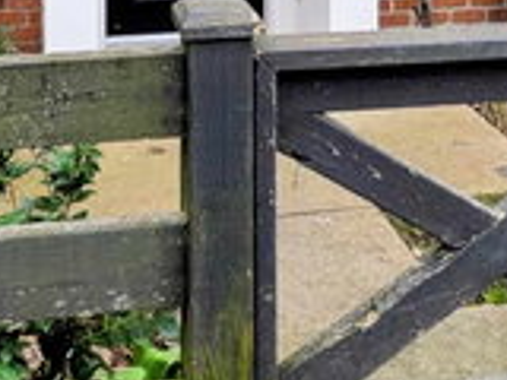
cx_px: 203
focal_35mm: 70
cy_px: -283
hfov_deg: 27.7
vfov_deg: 17.5
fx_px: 1025
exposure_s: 1/123
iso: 46
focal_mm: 1.83
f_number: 2.2
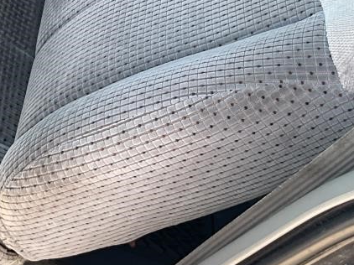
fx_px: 899
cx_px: 104
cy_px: -91
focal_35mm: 88
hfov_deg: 22.1
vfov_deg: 15.8
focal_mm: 3
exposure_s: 1/120
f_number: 1.8
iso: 25
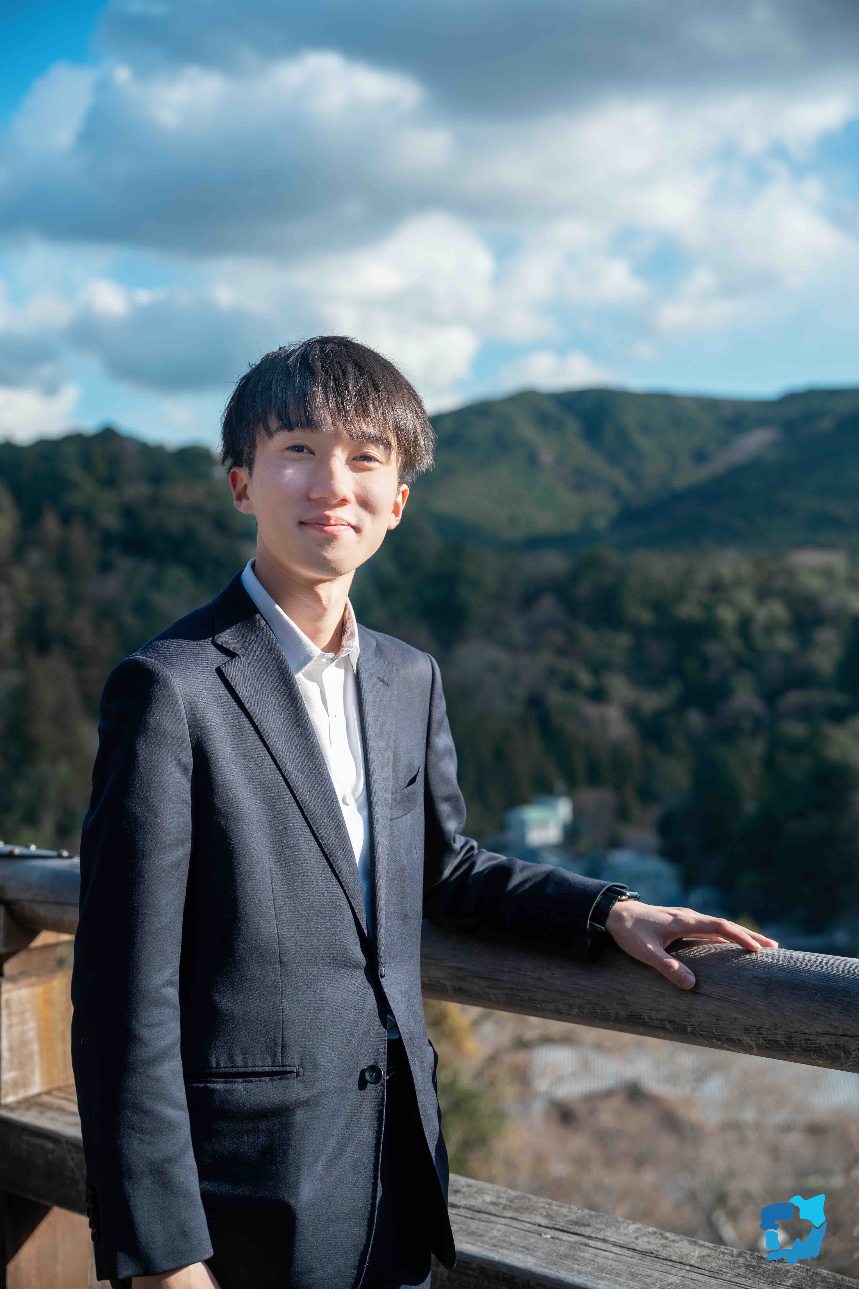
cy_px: 644
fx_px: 1539
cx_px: 430
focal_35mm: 43
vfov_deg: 45.4
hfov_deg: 31.2
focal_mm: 43
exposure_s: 1/640
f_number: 2.8
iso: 160
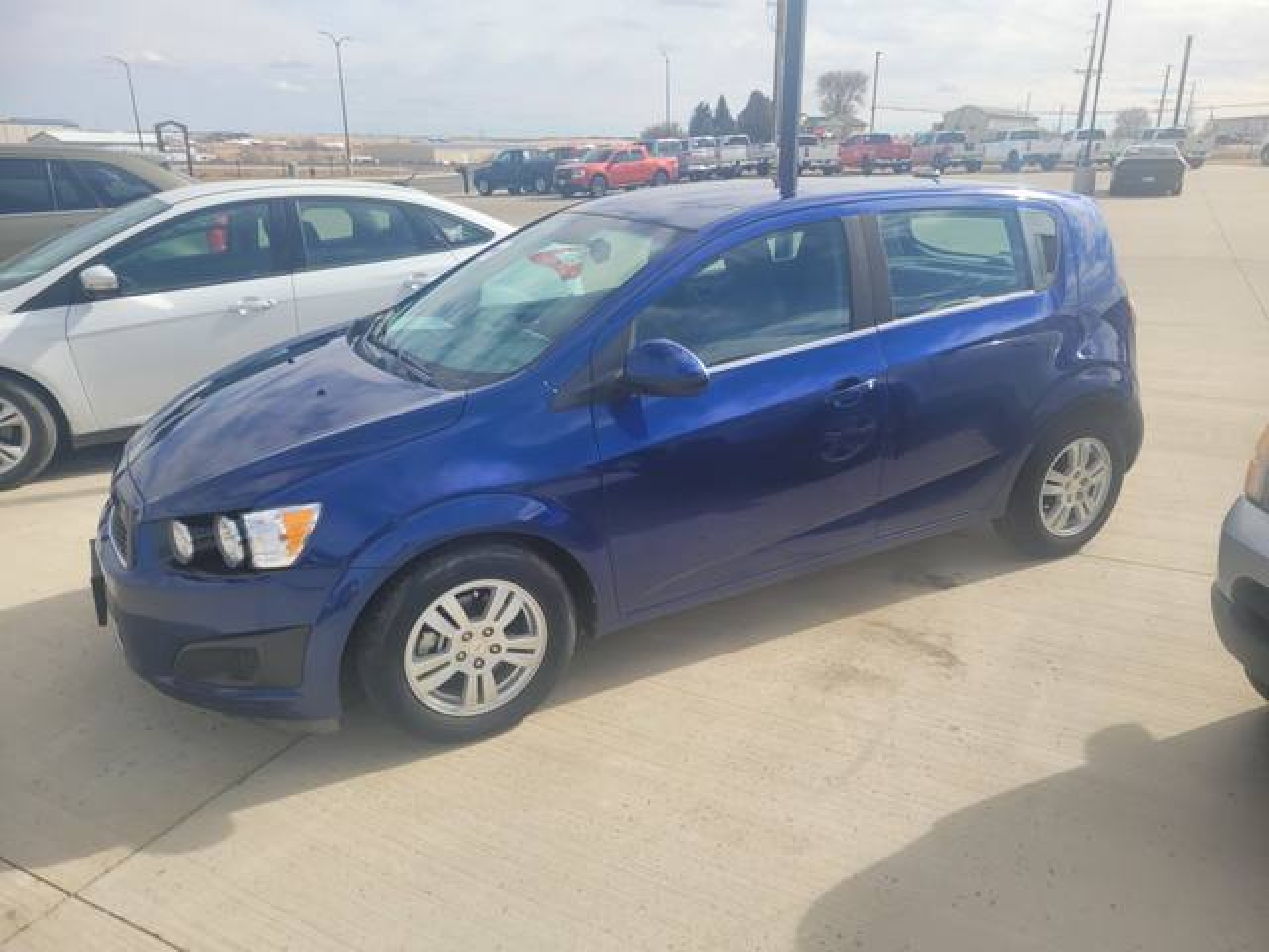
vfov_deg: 53.1
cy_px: 476
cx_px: 634
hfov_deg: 67.3
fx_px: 953
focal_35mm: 26
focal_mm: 5.4
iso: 40
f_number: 1.8
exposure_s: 1/2038
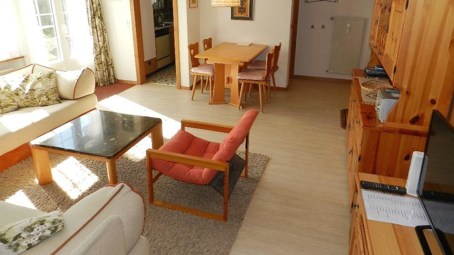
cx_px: 233
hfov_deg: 71.9
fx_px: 313
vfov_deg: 44.0
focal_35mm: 26
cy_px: 95
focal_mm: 4
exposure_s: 1/100
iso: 160
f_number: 3.4
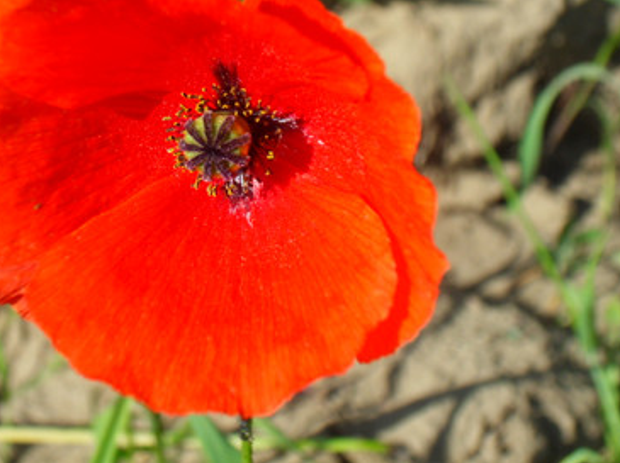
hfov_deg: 20.4
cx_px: 251
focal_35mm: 96
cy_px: 153
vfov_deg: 15.3
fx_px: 1718
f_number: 5.1
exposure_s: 1/350
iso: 80
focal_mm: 12.3
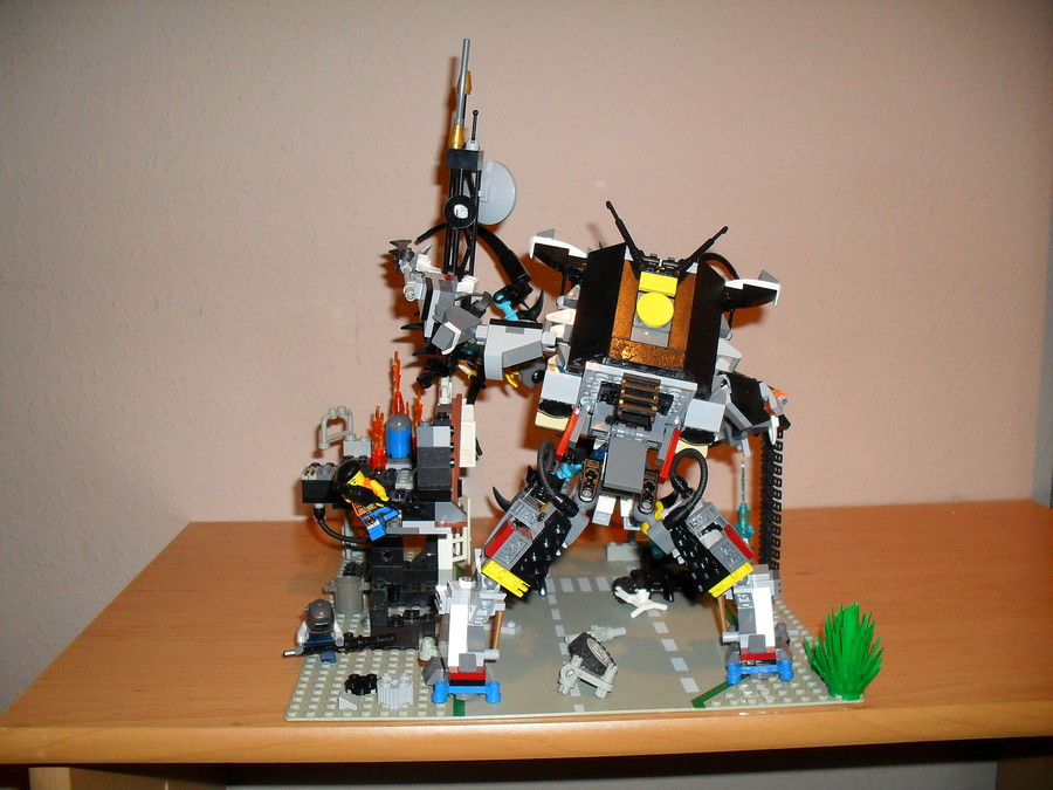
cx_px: 526
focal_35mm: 35
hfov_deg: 52.6
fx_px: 1065
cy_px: 395
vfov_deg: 40.7
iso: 200
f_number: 3.2
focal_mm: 6.3
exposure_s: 1/45
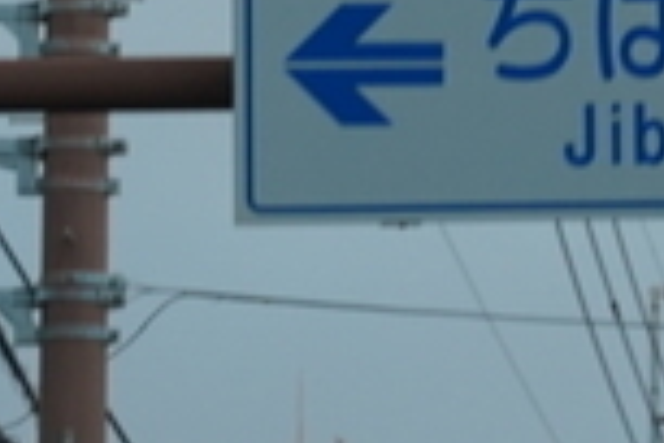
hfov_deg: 4.5
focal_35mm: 455
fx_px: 8392
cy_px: 143
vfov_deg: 3.0
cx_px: 1189
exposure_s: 1/160
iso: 500
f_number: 6.3
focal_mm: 68
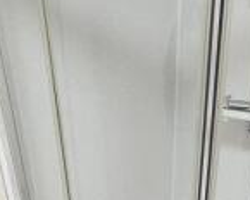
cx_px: 141
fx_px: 377
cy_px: 349
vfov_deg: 21.2
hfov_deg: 36.6
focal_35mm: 51
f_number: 2.2
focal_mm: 2.2
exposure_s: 1/50
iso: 250
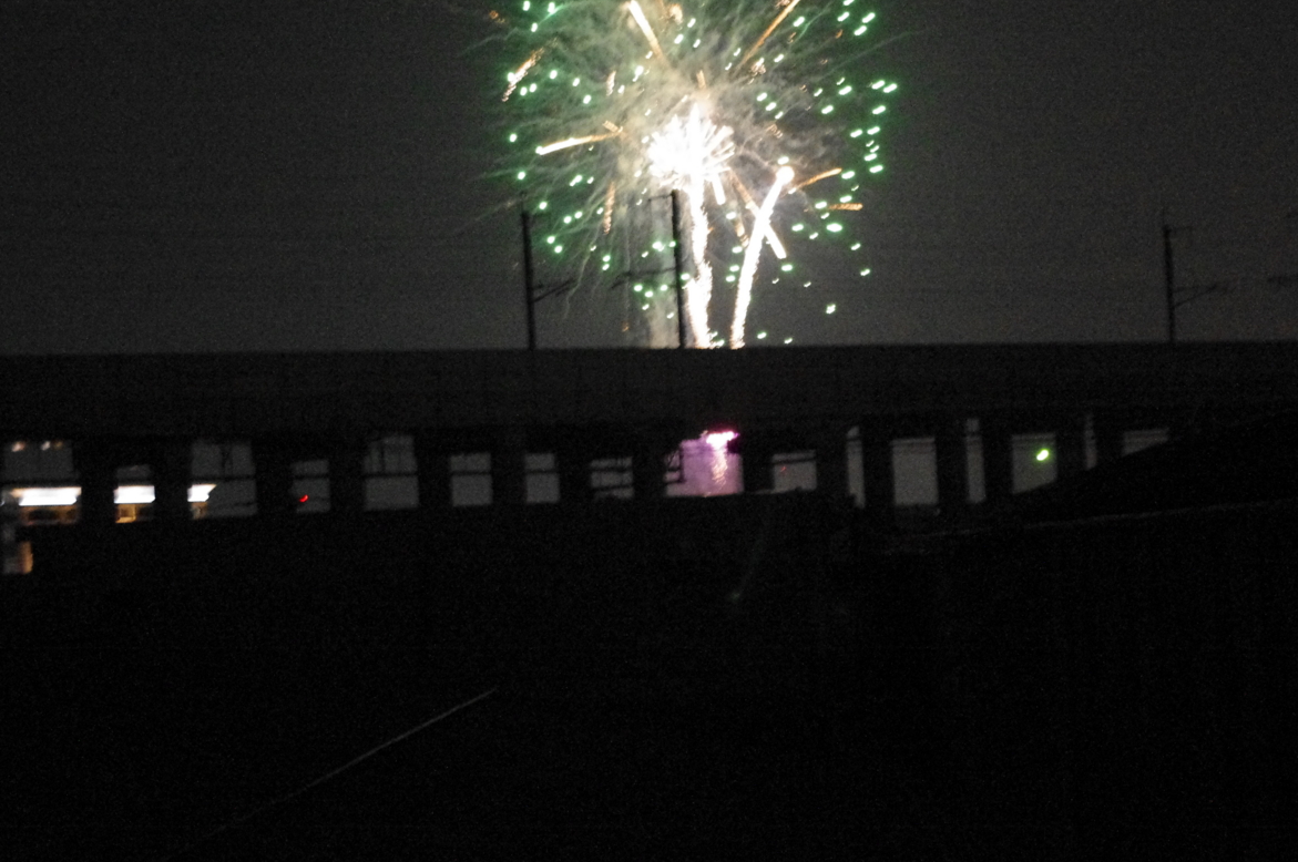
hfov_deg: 18.3
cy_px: 353
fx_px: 4034
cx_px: 764
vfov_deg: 12.2
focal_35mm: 112
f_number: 5.6
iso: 6400
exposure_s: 1/15
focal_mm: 55
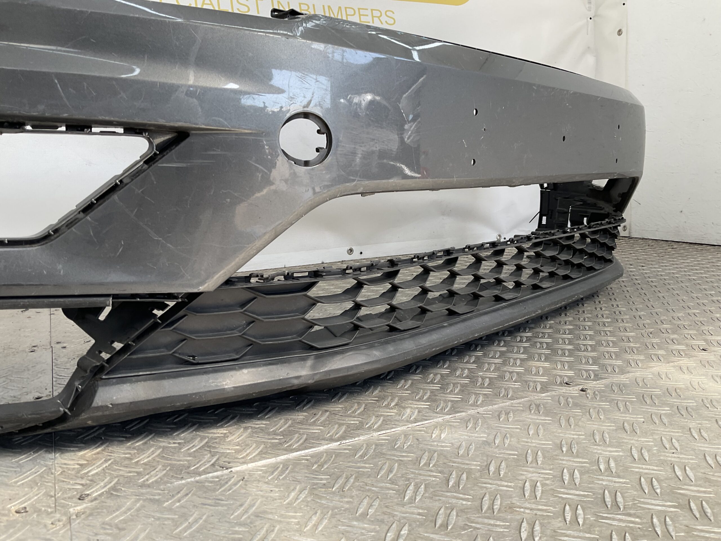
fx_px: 604
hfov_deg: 61.7
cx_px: 360
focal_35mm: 29
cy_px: 270
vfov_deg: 48.2
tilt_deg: -10.2
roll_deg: +1.3
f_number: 1.8
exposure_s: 1/188
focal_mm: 3
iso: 16
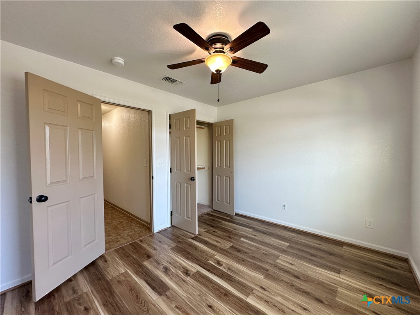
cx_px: 210
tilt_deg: -1.6
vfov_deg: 85.7
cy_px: 158
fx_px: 170
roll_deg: +0.4
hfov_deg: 102.1
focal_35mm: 14
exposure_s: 1/120
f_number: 2.2
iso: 200
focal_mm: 2.22
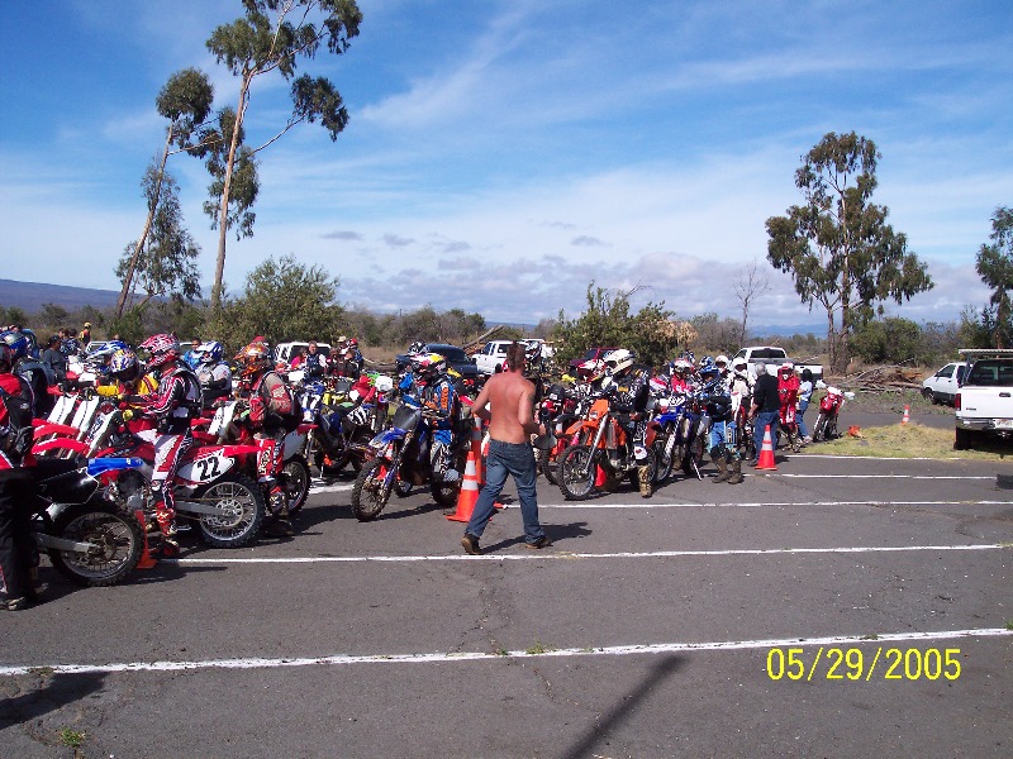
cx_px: 506
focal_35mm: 38
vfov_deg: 37.7
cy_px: 380
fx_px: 1112
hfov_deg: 49.0
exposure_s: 1/1000
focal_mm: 8
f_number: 4.8
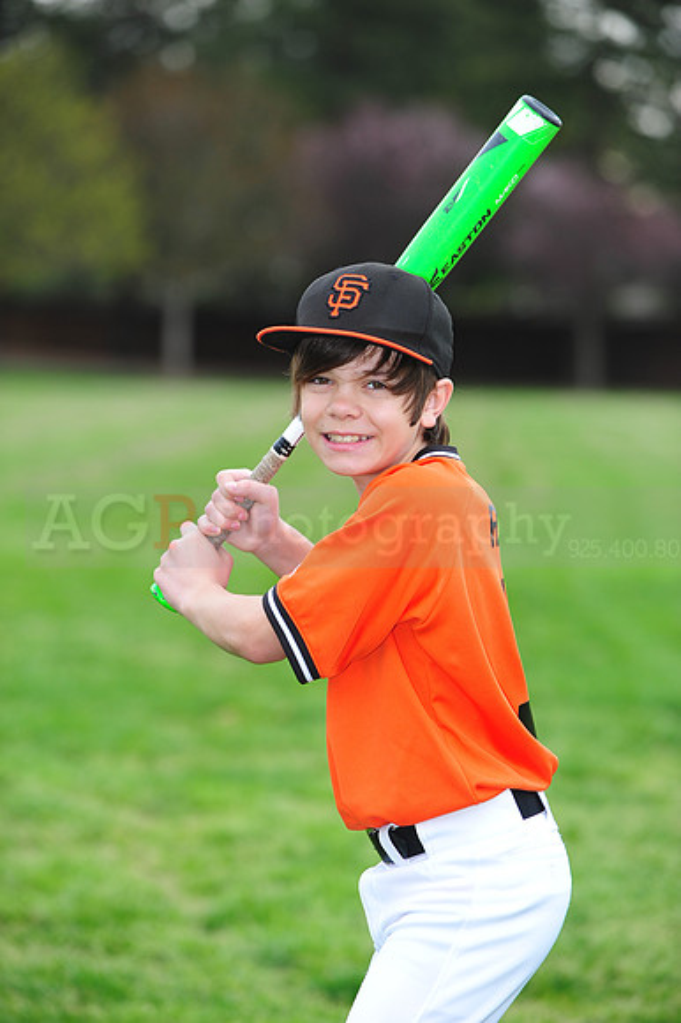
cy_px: 512
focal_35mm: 145
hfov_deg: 9.5
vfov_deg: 14.2
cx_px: 340
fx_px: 4119
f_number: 4.5
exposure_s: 1/500
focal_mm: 145
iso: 400
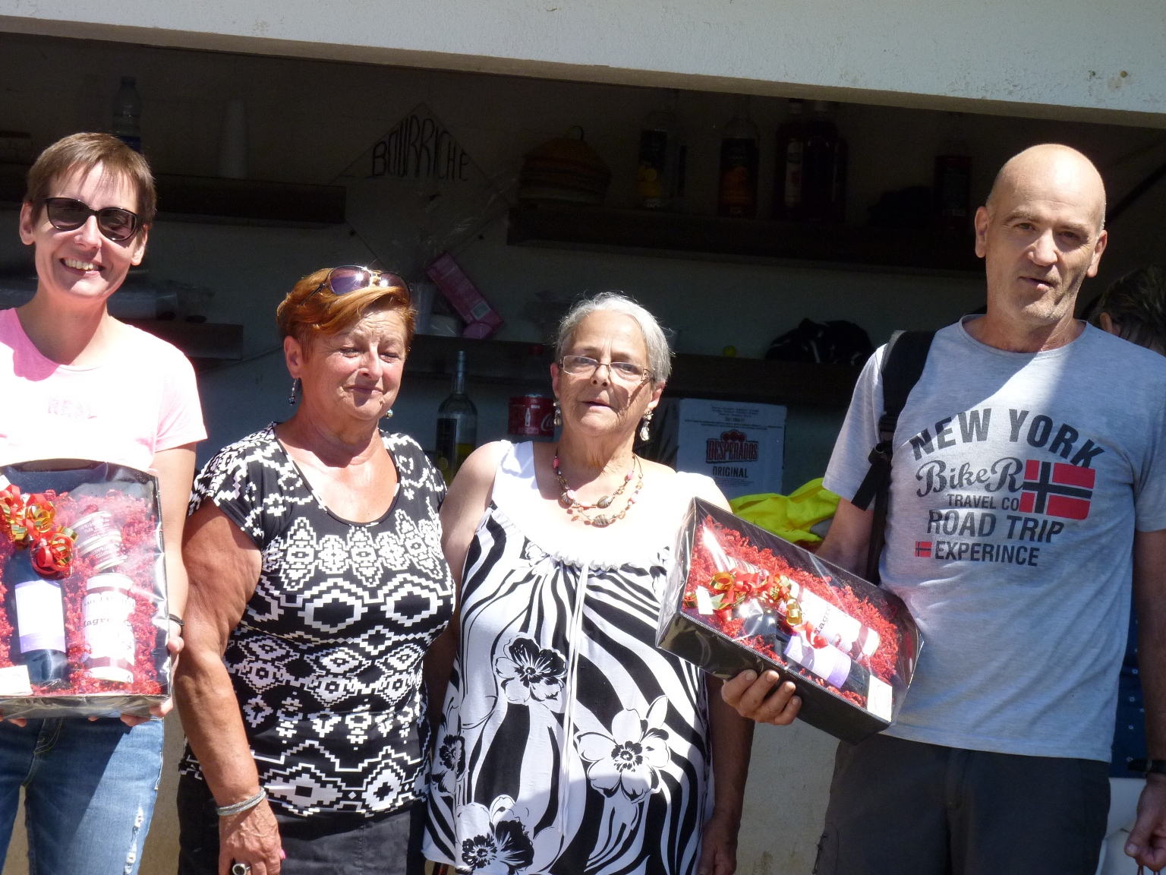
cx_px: 583
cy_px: 438
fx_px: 4109
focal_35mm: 122
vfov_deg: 12.1
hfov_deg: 16.1
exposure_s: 1/500
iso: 200
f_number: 5.6
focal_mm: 21.6
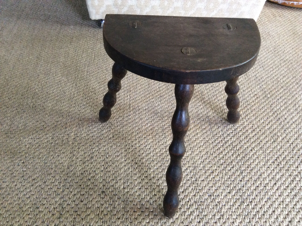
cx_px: 151
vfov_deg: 44.1
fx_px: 279
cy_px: 113
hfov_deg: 56.9
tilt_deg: -45.1
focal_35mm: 32
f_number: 2.4
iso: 200
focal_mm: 3.3
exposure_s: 1/25
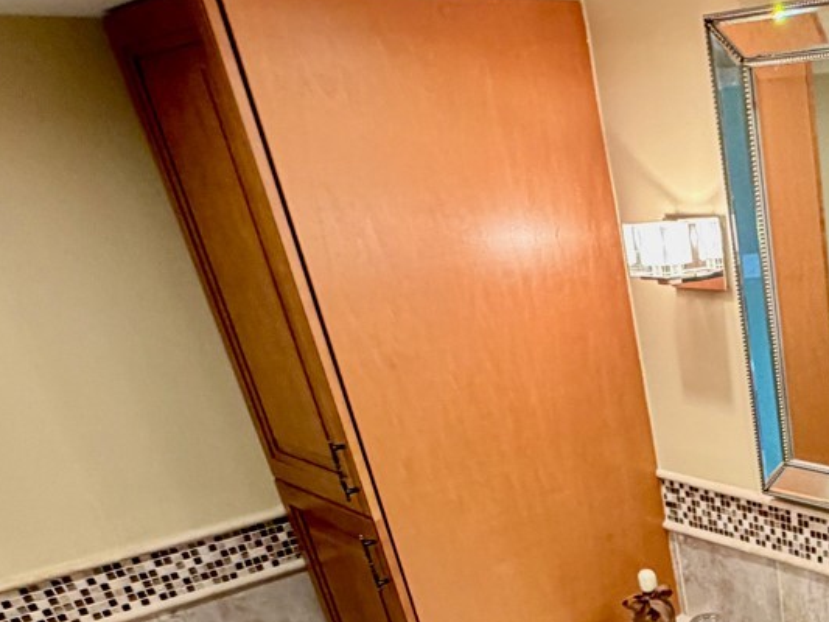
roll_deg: +3.4
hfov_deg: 38.2
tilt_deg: -32.0
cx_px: 885
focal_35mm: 42
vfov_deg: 29.1
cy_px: 770
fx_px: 1006
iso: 200
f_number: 2.2
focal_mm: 2.22
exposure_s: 1/60
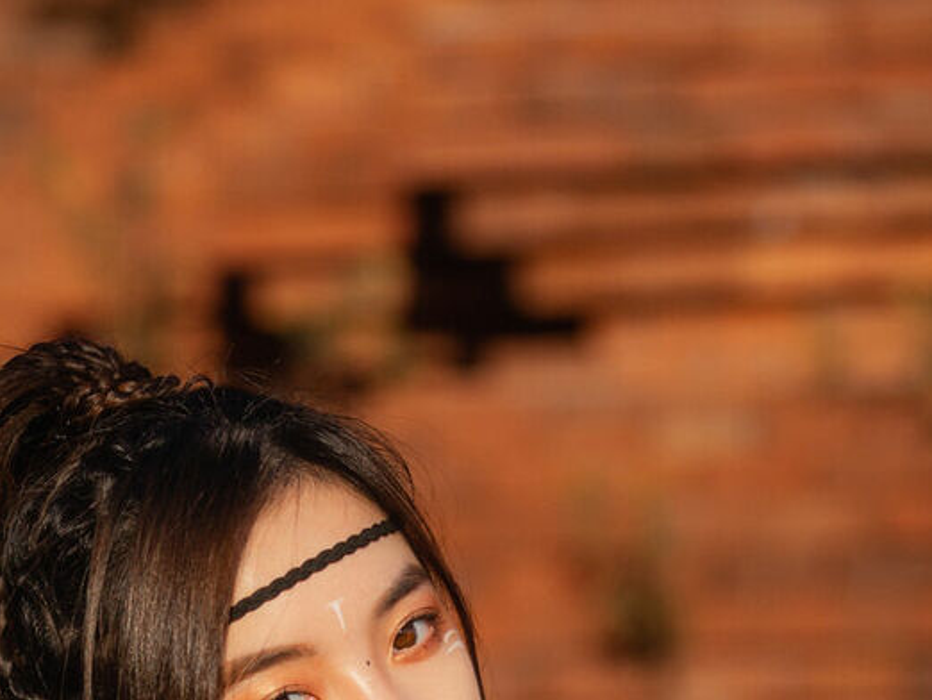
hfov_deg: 6.9
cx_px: 380
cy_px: 1206
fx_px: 7731
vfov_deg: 5.1
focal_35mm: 287
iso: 125
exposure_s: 1/1600
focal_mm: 100
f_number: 2.8
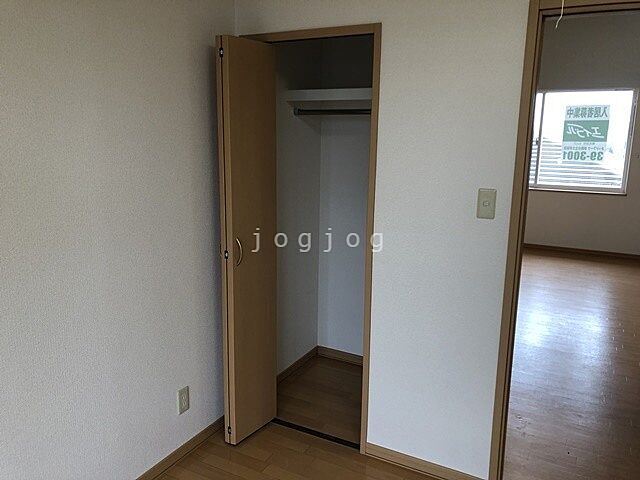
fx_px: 518
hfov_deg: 63.4
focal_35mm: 28
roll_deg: -0.5
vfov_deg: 49.7
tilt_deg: -9.8
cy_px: 240
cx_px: 320
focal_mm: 3.99
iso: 25
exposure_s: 1/50
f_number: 1.8
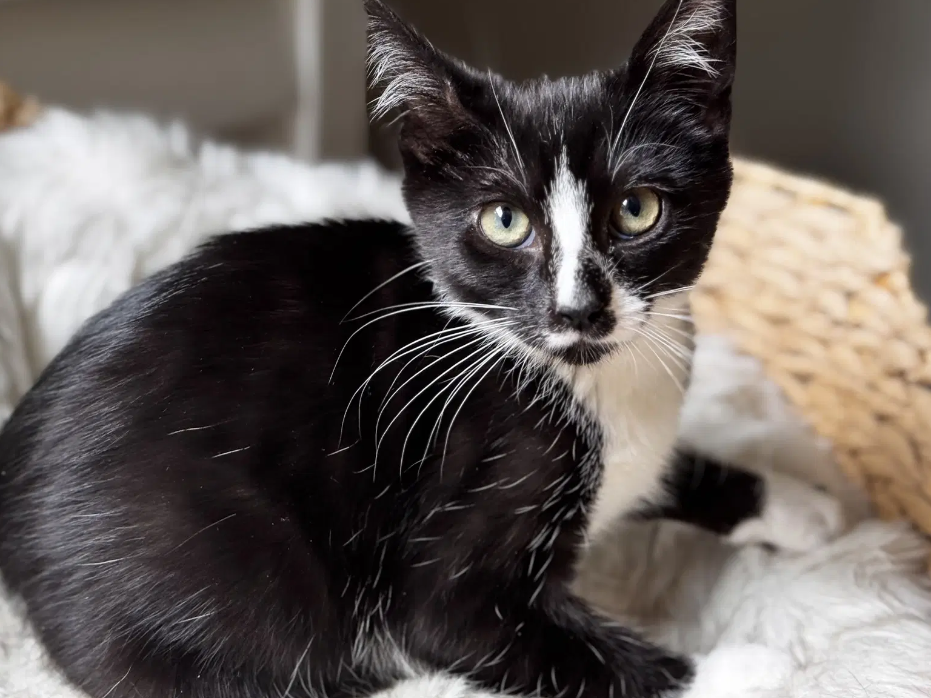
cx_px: 430
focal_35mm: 60
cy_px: 381
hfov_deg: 32.2
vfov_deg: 24.4
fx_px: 1614
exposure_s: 1/77
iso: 100
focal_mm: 6.76
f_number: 1.78
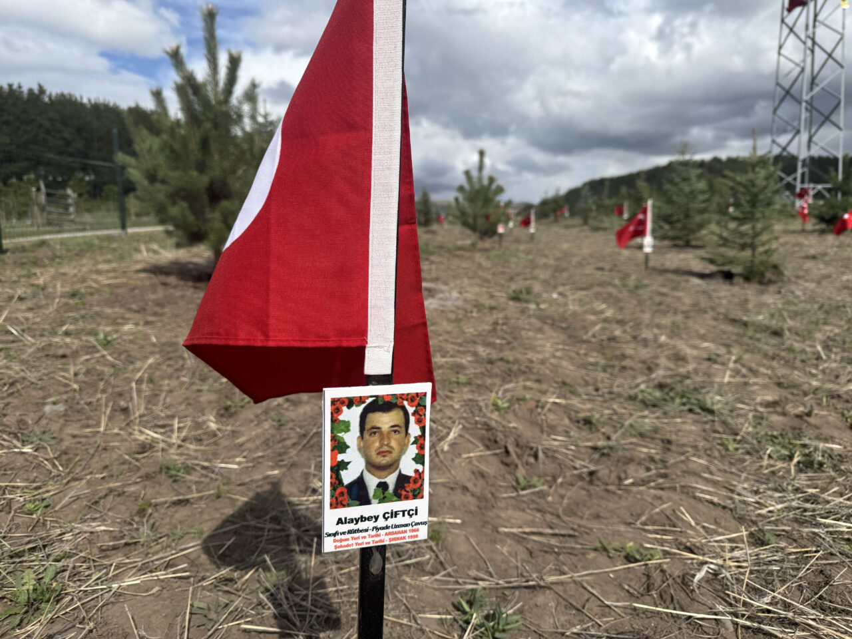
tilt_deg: -7.0
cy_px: 320
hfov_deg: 71.6
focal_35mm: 24
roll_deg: +0.3
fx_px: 591
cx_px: 426
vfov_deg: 56.8
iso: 80
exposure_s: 1/6410
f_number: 1.78
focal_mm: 6.76
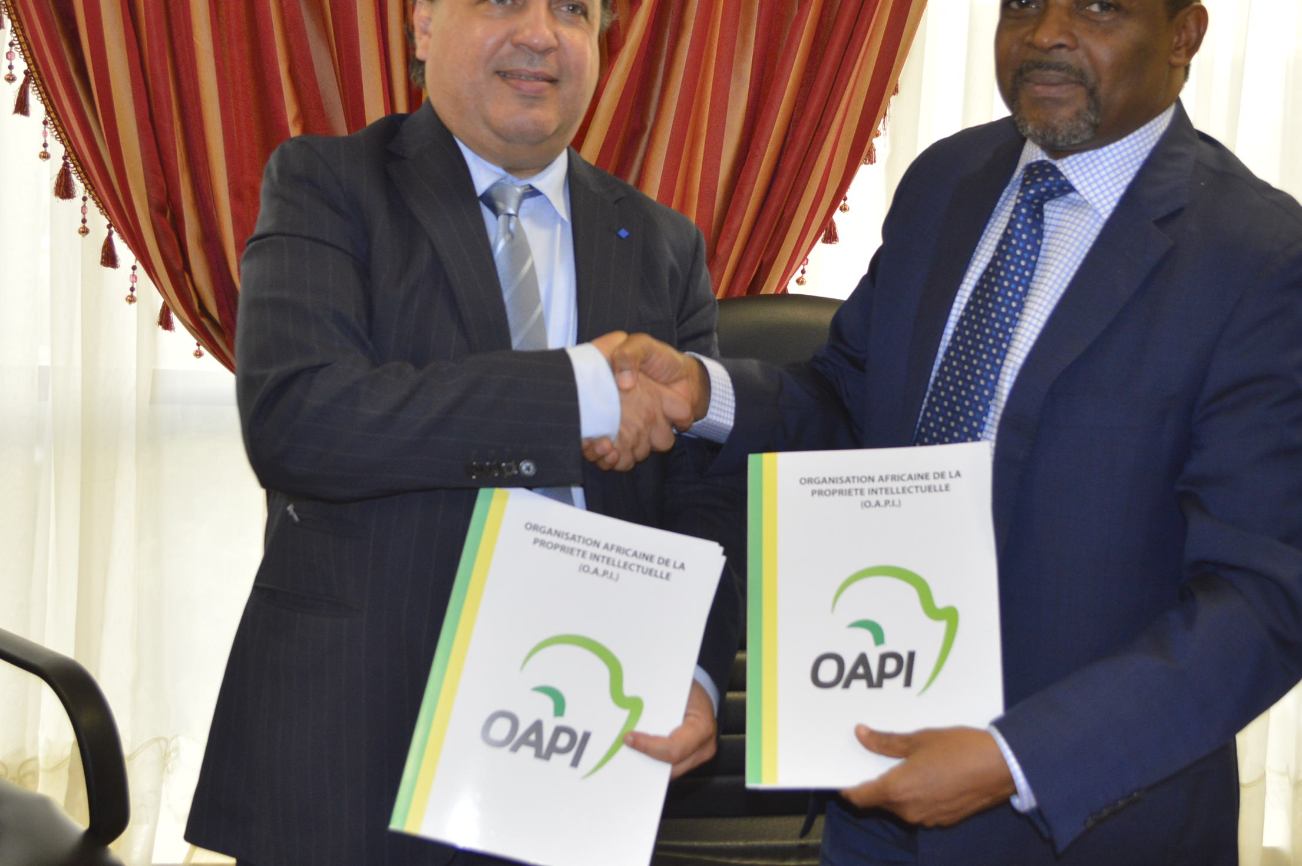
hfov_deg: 40.4
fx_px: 1770
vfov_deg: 27.4
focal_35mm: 49
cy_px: 357
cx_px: 673
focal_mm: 24
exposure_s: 1/60
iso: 720
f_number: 4
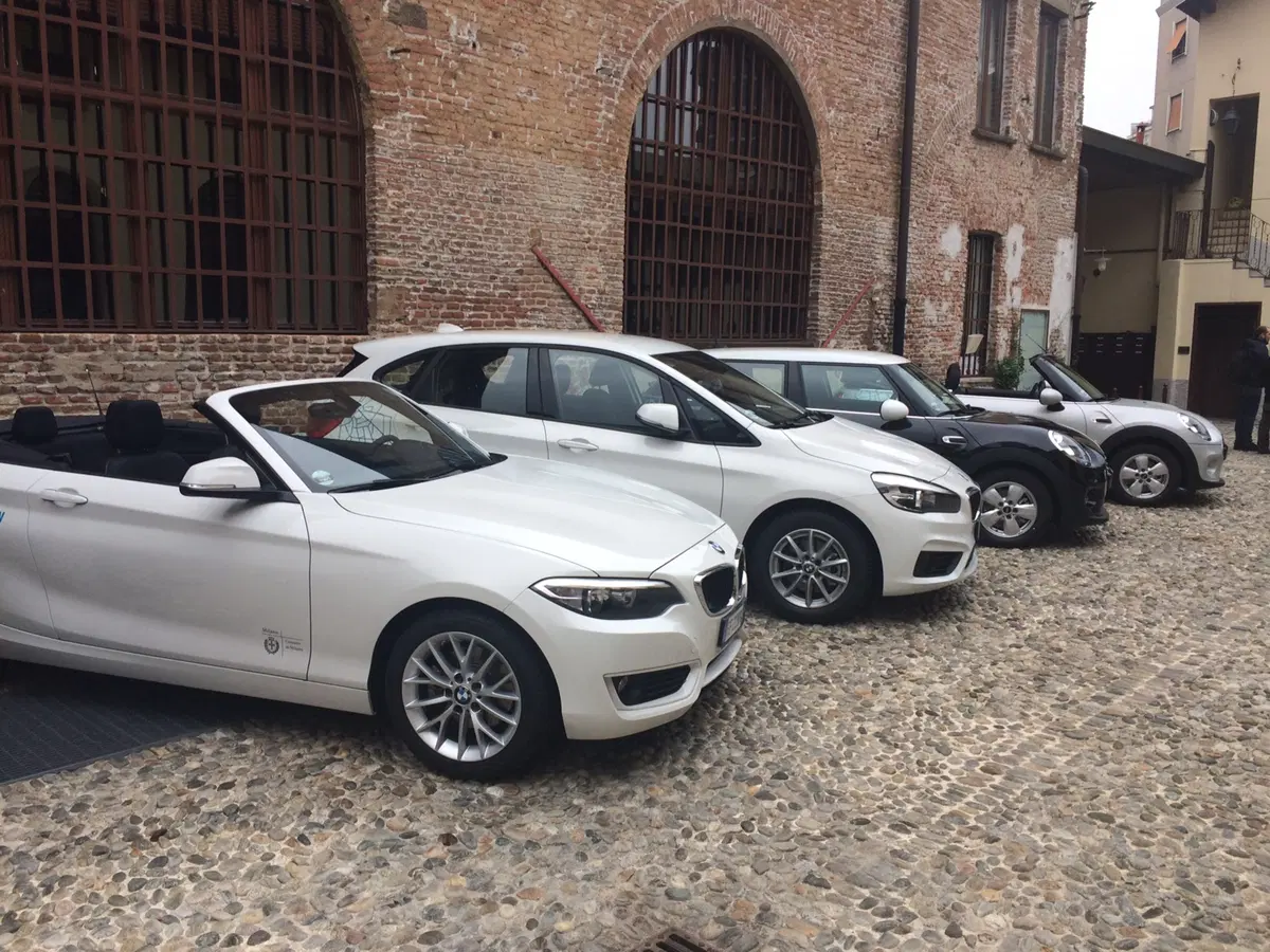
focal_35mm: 29
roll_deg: -0.6
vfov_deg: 48.2
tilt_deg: -9.2
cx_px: 635
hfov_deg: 61.7
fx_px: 1064
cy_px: 476
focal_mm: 4.15
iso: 32
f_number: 2.2
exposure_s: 1/604
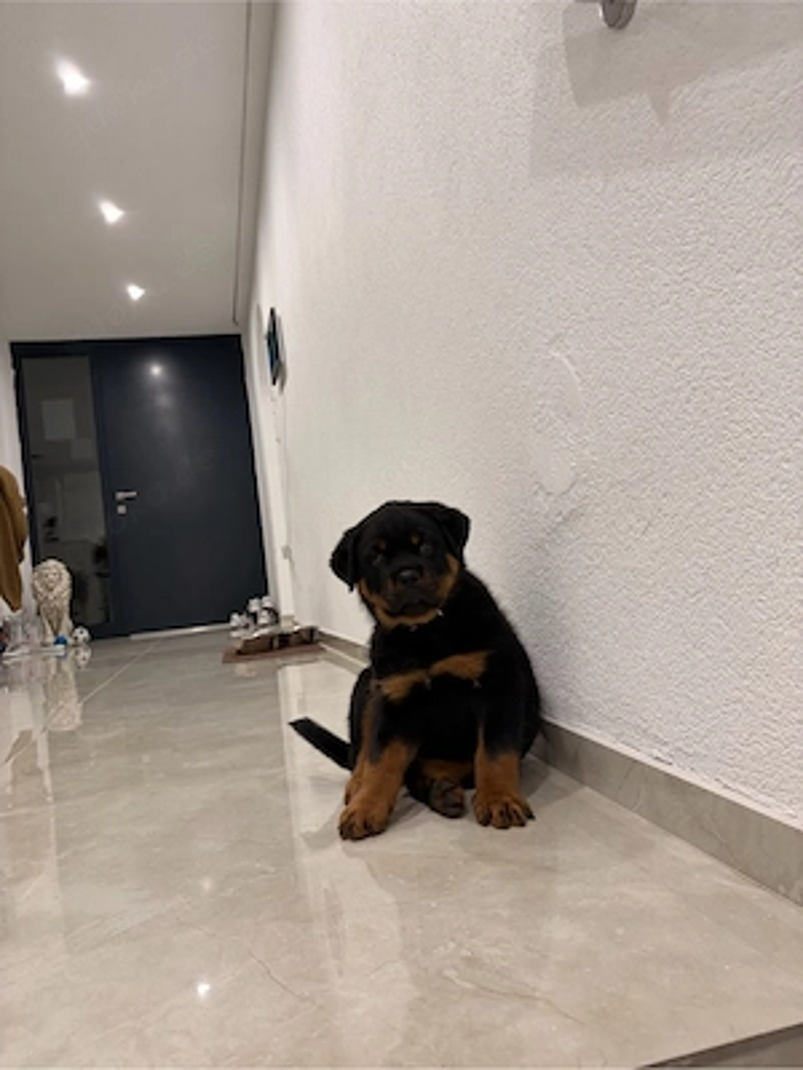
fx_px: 804
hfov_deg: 53.1
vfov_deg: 67.3
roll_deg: +6.5
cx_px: 402
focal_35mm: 26
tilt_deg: +2.3
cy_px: 535
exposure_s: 1/50
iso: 160
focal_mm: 5.96
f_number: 1.6
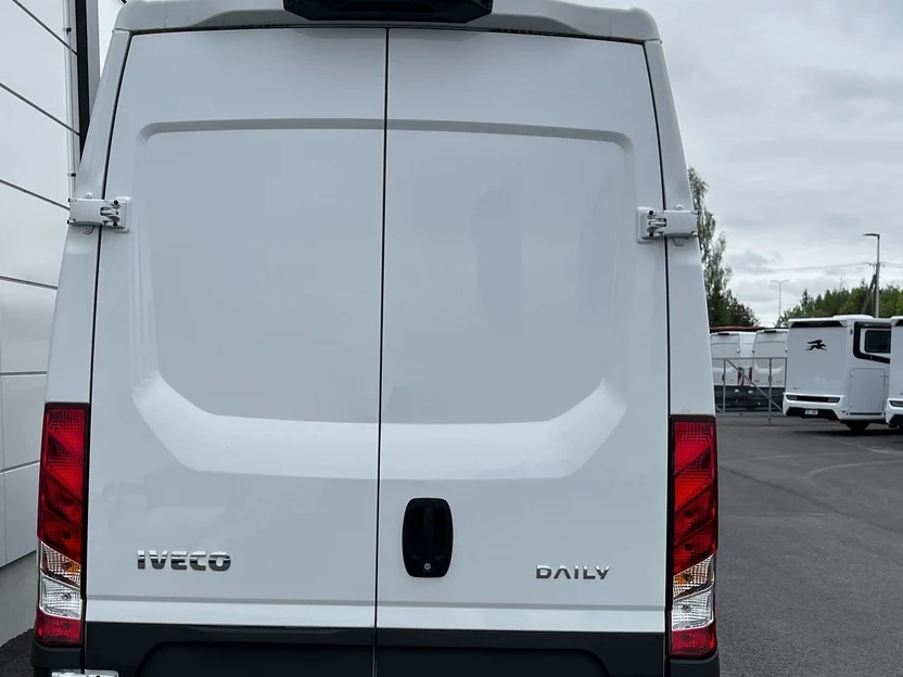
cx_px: 405
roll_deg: +0.0
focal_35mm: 50
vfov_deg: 28.9
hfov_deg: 38.1
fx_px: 1304
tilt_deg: -5.2
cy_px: 463
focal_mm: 5.1
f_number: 1.6
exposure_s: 1/1580
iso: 50
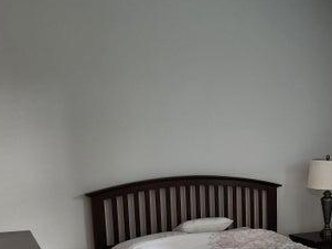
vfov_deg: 27.6
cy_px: 224
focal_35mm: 51
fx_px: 489
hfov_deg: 35.9
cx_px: 277
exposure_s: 1/40
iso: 640
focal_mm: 5
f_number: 1.8
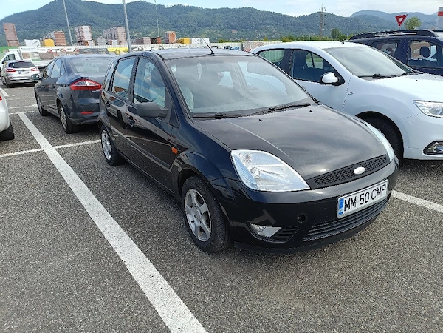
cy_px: 166
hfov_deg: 69.4
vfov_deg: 54.9
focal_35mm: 25
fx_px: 320
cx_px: 222
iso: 50
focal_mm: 4.7
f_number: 1.7
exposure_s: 1/256
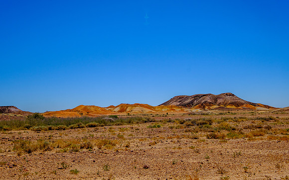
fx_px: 289
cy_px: 84
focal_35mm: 37
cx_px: 144
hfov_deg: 53.2
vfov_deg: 34.7
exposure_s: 1/1700
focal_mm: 24
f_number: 8
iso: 200
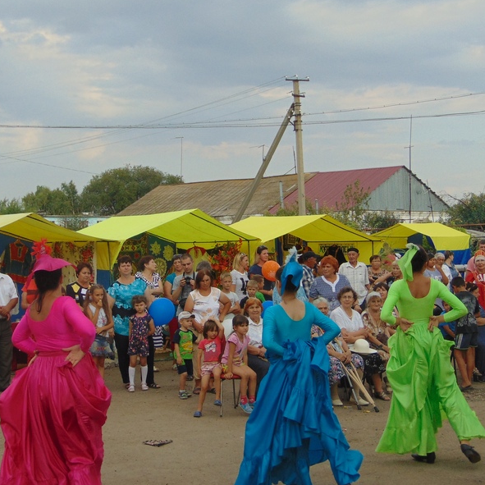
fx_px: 872
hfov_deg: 31.1
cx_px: 237
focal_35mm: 55
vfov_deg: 31.1
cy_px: 240
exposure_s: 1/500
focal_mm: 7.6
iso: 80
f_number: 3.3
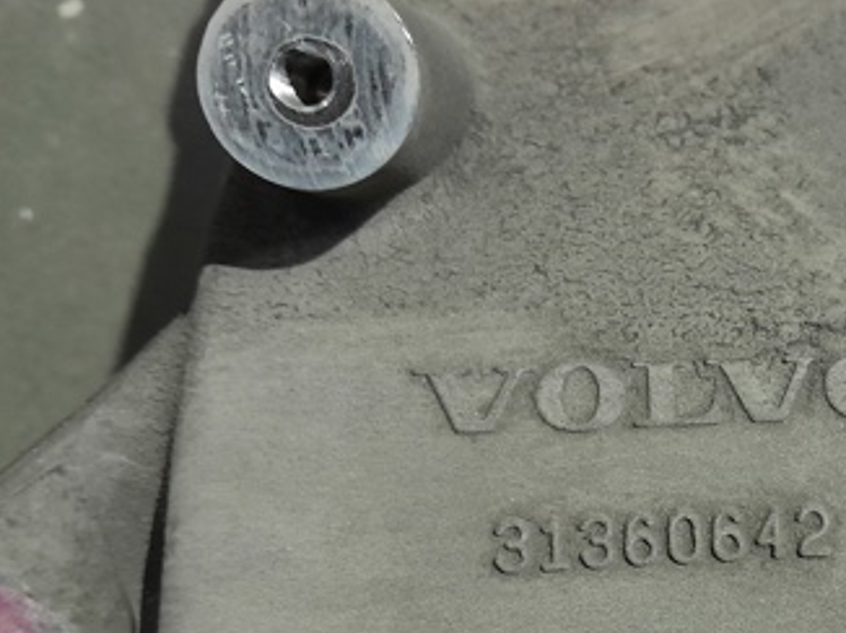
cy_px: 494
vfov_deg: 28.0
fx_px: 1246
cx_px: 779
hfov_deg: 35.1
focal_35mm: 51
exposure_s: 1/33
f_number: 1.8
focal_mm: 3.98
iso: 400
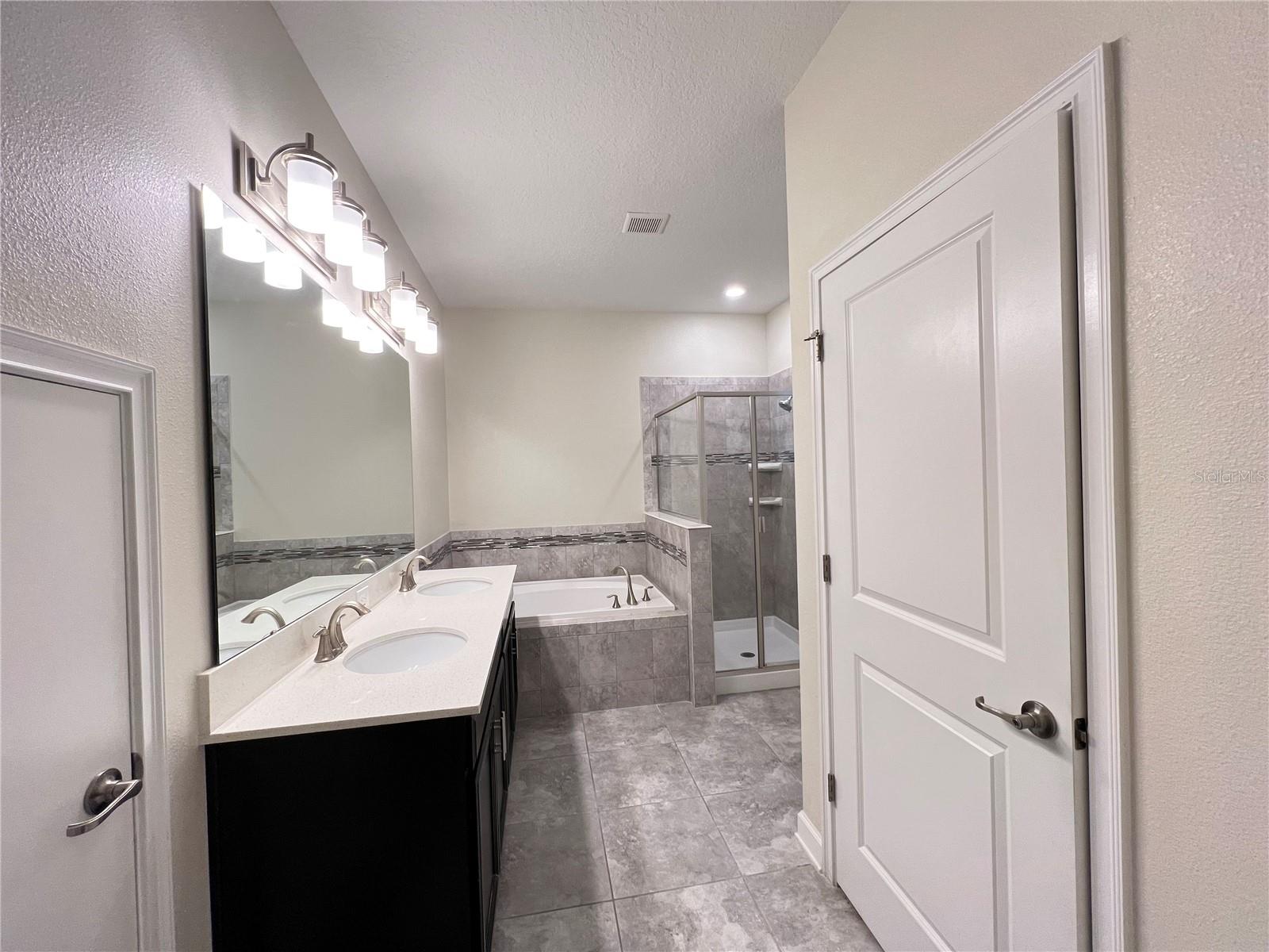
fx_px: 477
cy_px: 476
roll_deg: +1.9
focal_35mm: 13
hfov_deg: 106.2
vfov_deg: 89.9
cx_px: 634
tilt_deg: -0.2
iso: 160
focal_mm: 1.57
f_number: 1.8
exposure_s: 1/60
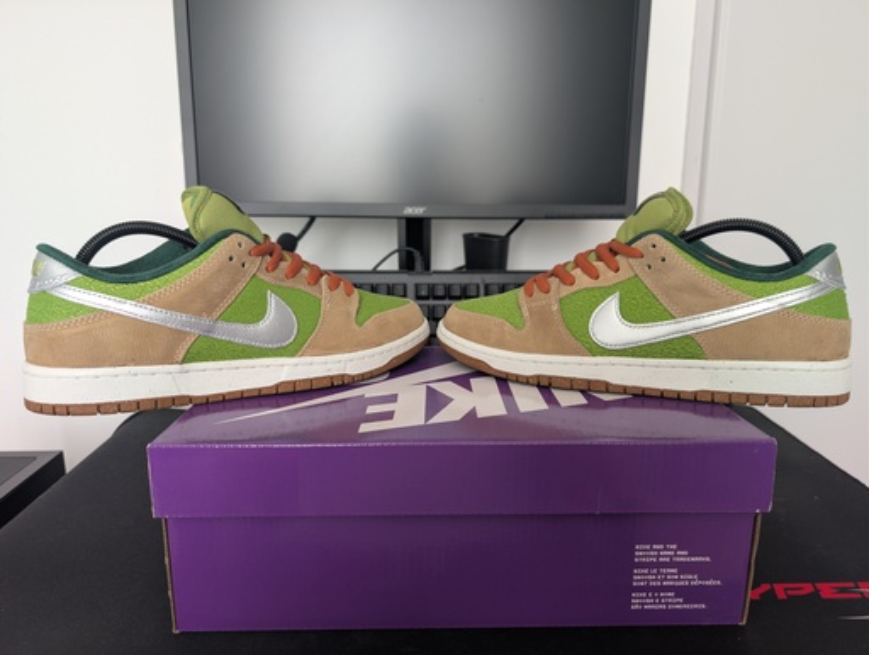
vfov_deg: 57.0
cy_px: 328
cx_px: 434
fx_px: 604
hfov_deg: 71.5
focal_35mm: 24
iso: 39
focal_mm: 6.9
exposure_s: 1/15
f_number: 1.68
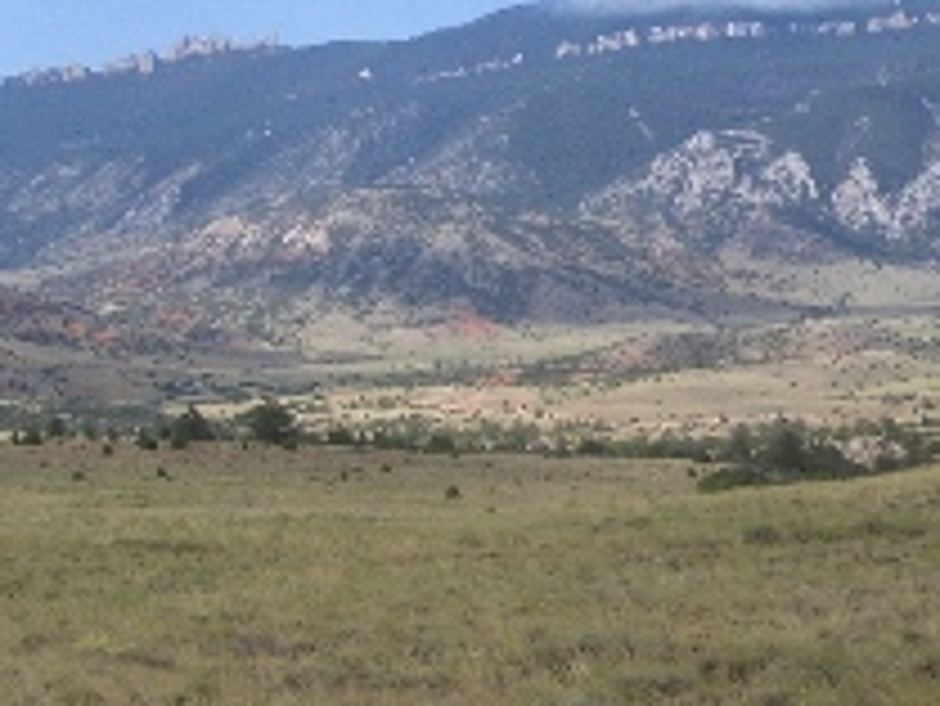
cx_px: 486
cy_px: 351
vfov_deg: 19.7
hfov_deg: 26.0
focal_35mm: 75
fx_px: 2038
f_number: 4.3
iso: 50
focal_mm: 5.8
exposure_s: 1/400
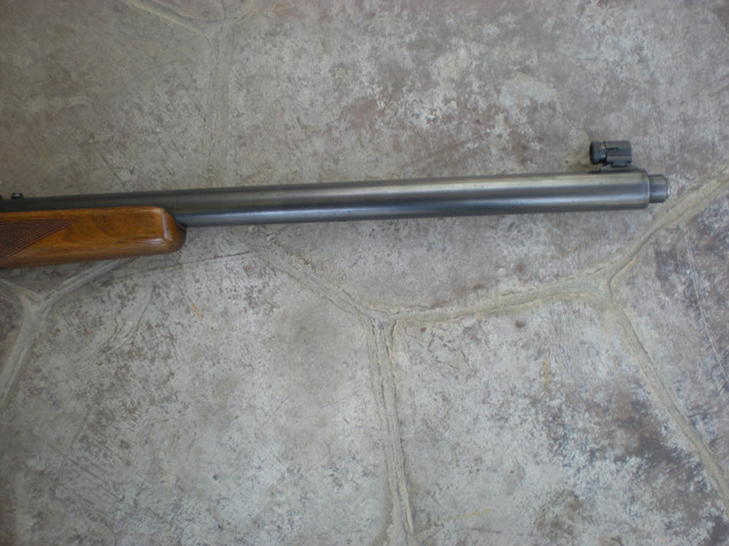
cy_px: 273
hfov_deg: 49.0
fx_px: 800
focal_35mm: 38
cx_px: 364
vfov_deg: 37.7
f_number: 3.1
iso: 87
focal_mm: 6.3
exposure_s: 1/61
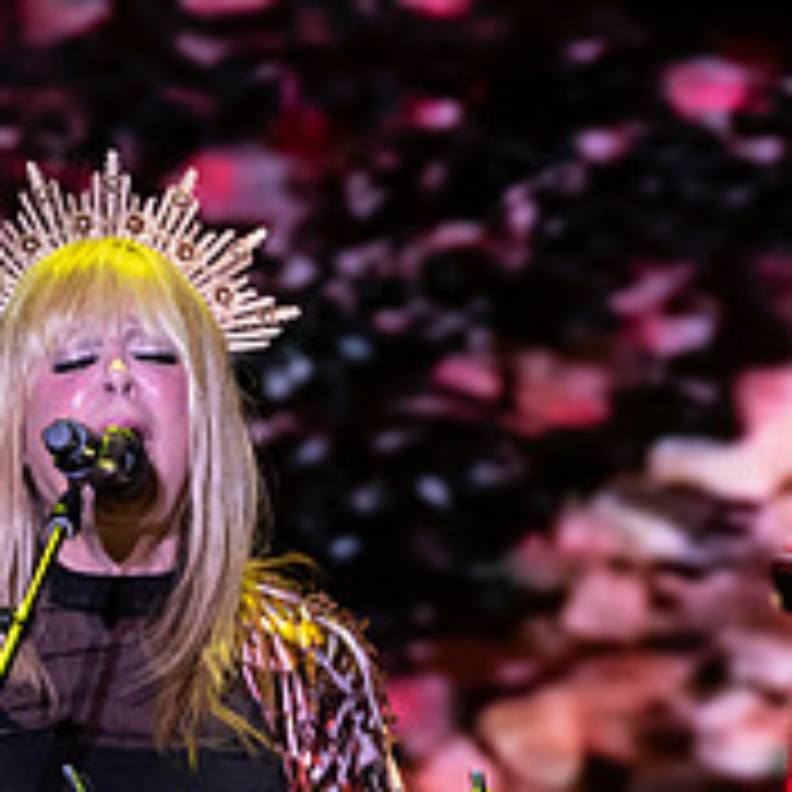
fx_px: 49027
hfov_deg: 0.9
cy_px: 580
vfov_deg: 0.9
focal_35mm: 1894
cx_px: 576
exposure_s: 1/160
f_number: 6.3
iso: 2500
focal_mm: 600
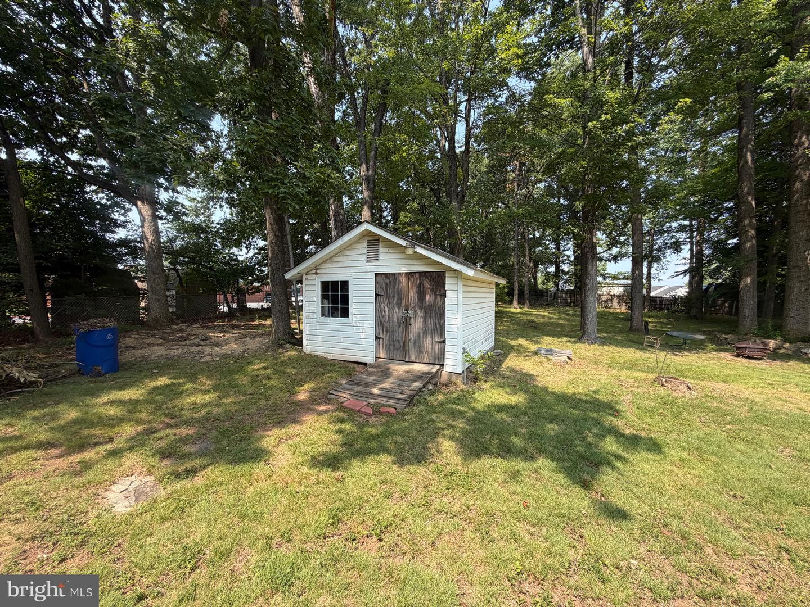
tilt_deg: -0.8
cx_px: 405
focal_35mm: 14
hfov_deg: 102.1
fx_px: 328
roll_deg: -0.3
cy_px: 304
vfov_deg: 85.7
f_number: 2.2
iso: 50
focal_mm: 2.22
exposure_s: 1/502
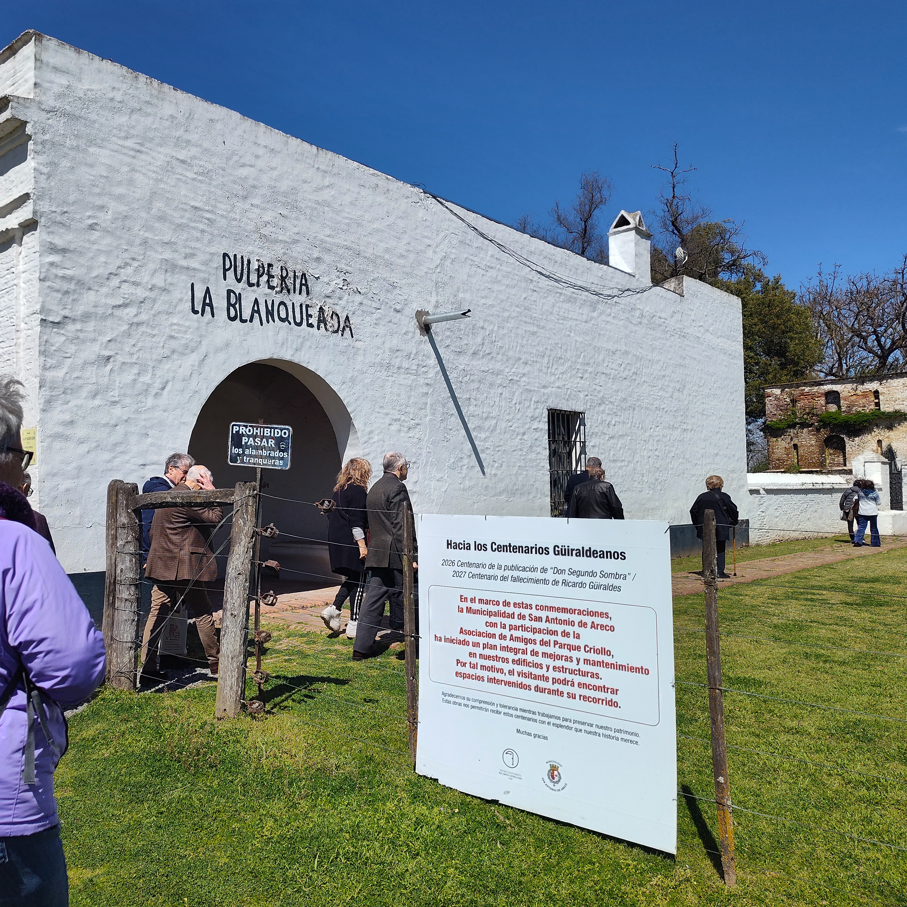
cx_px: 328
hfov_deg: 56.5
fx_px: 830
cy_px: 461
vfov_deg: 57.3
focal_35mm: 28
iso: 100
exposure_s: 1/2492
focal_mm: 5.56
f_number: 1.8
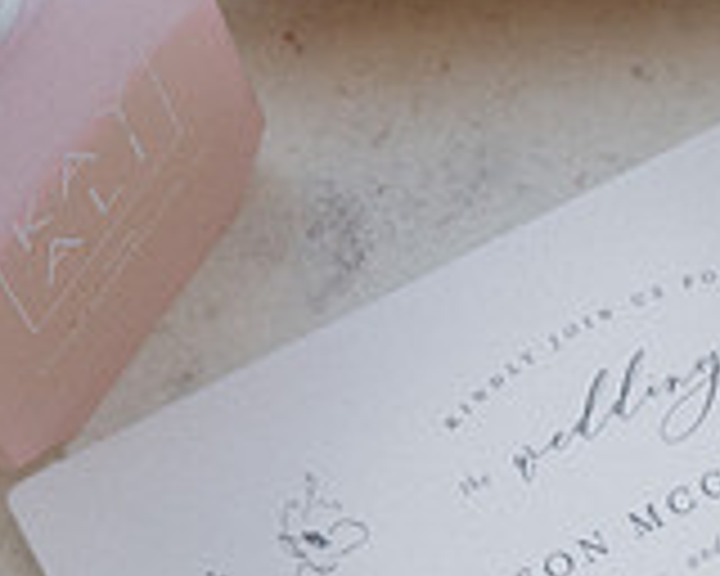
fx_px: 4390
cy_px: 842
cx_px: 1166
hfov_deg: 9.1
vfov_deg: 7.4
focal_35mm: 206
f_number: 5
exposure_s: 1/400
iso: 1000
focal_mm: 52
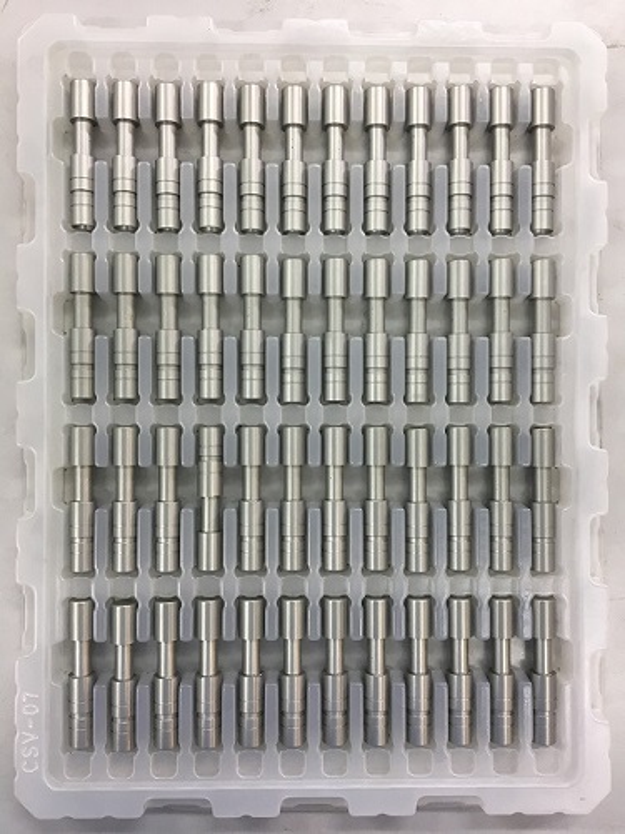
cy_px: 417
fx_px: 698
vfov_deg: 61.7
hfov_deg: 48.2
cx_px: 312
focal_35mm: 29
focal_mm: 4.15
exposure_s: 1/33
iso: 64
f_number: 2.2
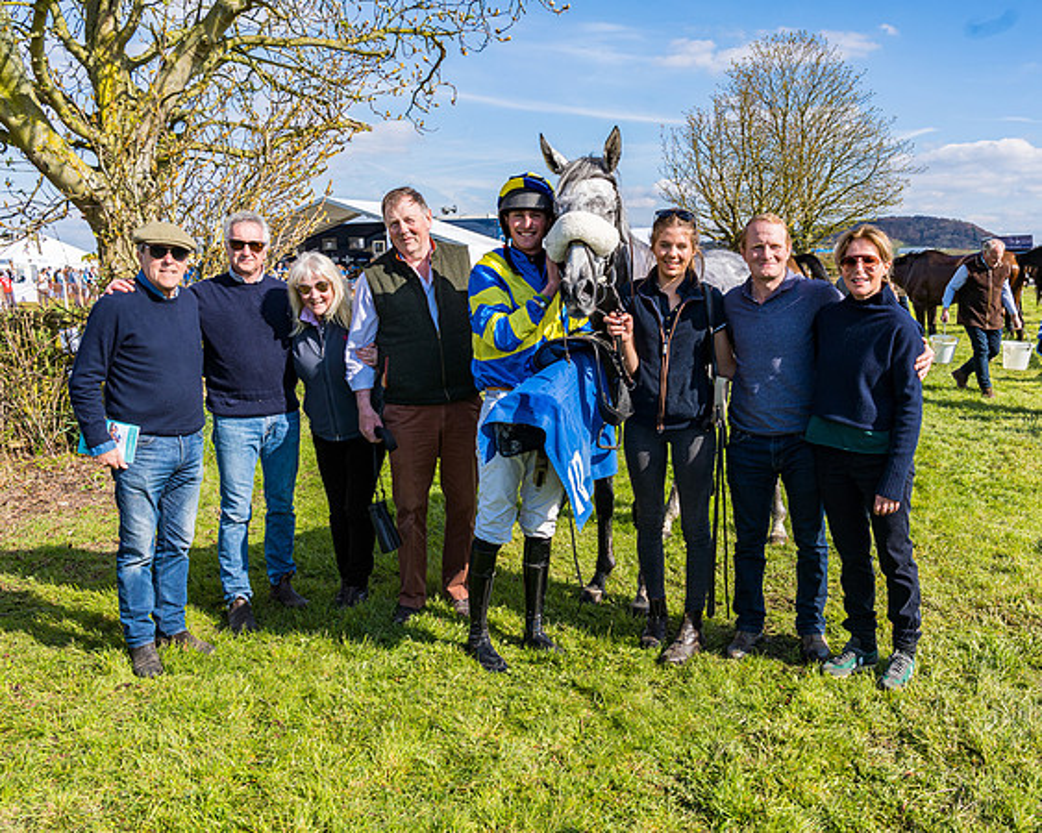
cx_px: 580
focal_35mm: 32
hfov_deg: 55.1
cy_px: 436
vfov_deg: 45.4
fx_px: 995
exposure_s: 1/200
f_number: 8
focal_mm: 24
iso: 50
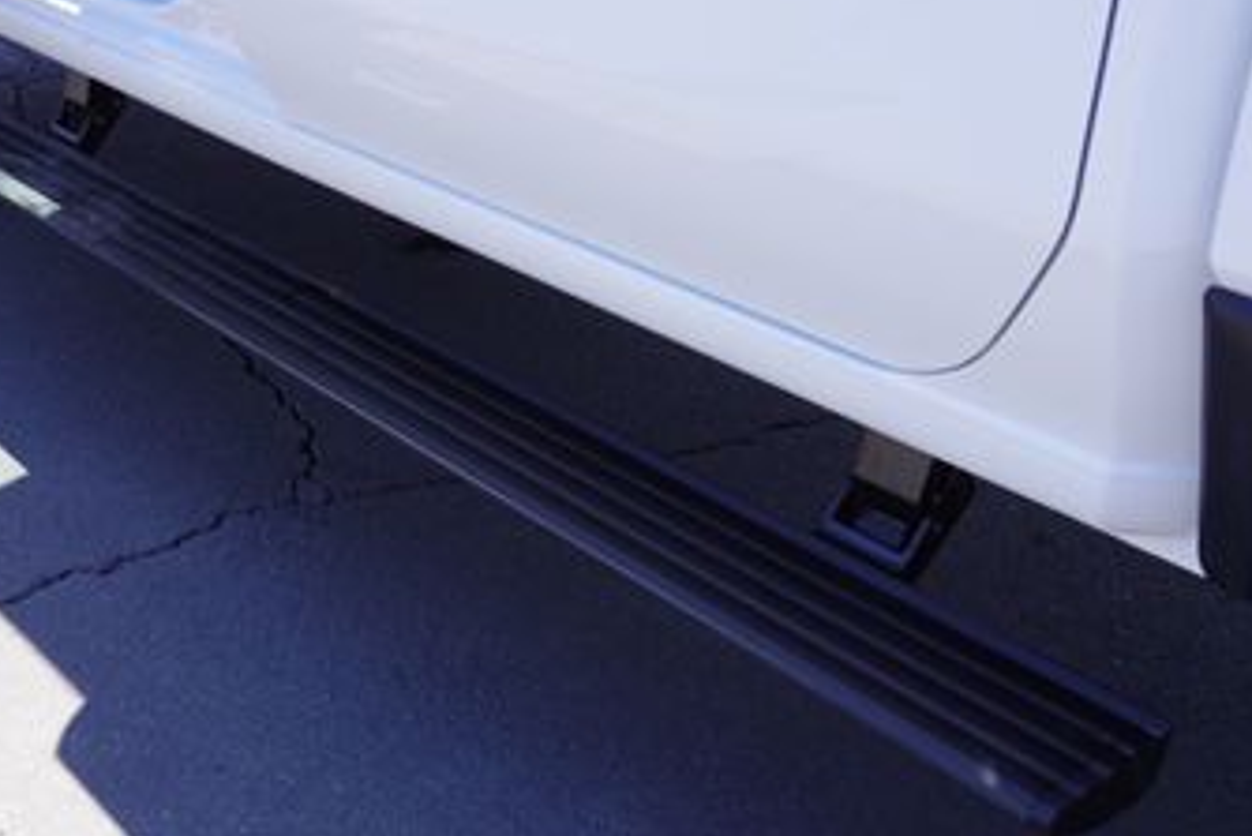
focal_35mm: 46
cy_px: 562
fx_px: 1600
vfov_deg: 29.1
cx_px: 360
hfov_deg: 41.8
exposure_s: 1/100
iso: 100
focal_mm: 16
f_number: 6.3
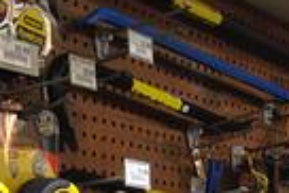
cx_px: 16
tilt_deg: -4.0
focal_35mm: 118
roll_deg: +0.1
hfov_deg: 17.0
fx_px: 948
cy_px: 346
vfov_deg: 10.9
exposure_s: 1/20
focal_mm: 4.12
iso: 100
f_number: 2.4
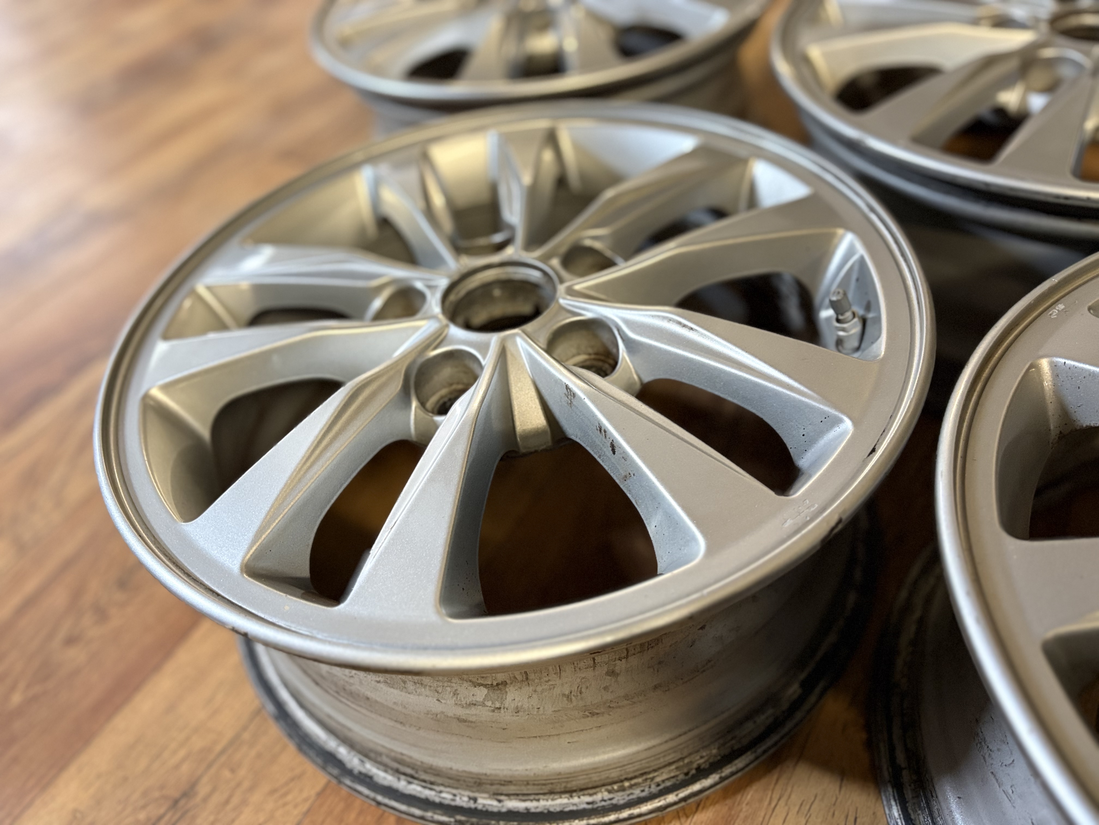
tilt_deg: -45.7
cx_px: 550
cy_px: 412
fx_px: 825
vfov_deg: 53.1
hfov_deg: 67.3
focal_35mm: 26
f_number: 1.6
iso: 500
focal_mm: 5.96
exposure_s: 1/50
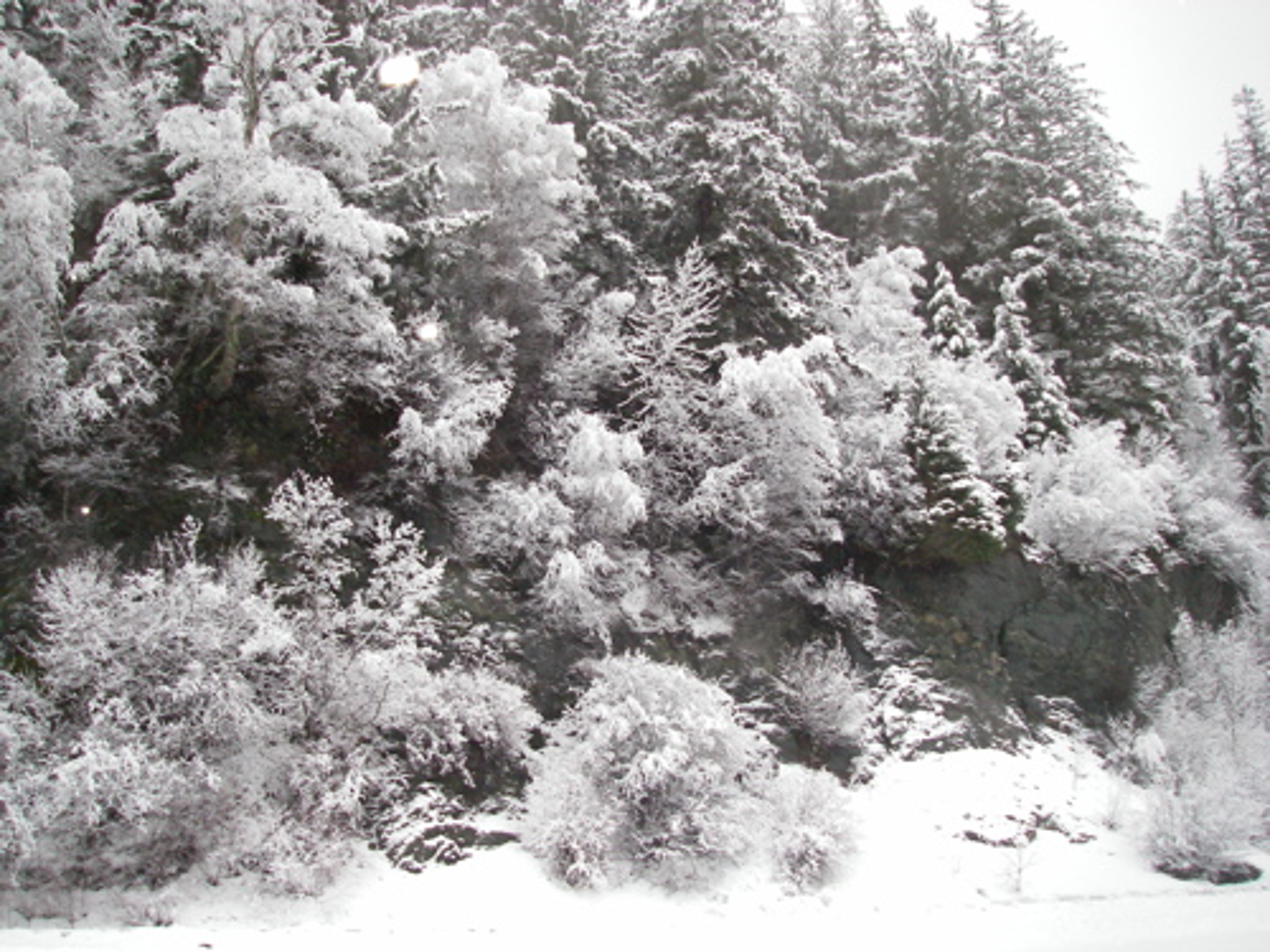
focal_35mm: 38
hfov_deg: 49.0
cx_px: 635
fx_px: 1394
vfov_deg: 37.7
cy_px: 476
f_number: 3.3
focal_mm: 6.3
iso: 250
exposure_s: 1/40
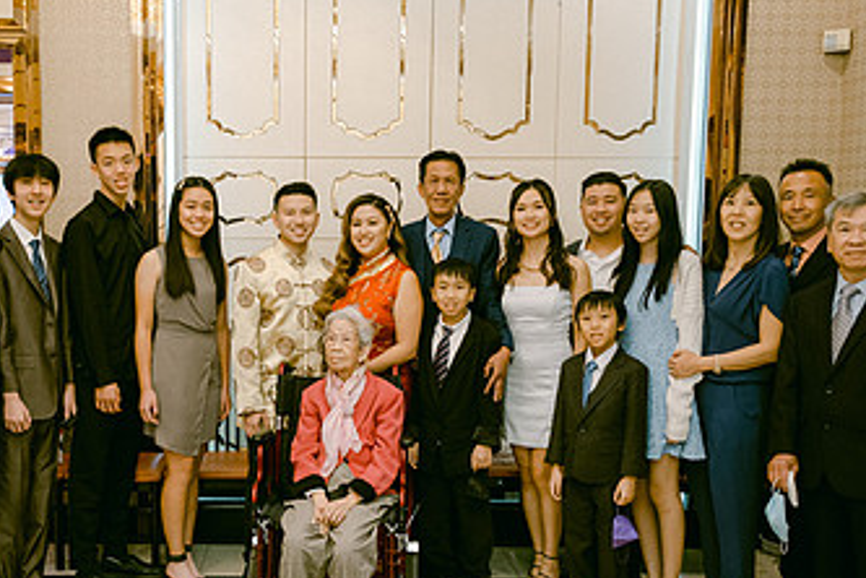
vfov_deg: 31.1
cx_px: 297
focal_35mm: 43
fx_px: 1034
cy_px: 350
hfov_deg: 44.8
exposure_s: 1/125
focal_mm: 16
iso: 1000
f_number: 2.8
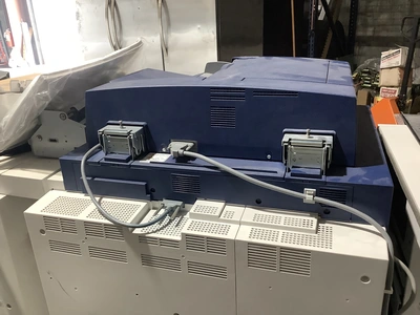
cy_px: 158
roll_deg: +2.8
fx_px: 376
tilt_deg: -21.6
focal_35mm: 31
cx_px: 210
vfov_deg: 45.4
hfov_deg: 58.4
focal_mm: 3.3
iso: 160
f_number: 2.4
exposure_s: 1/60
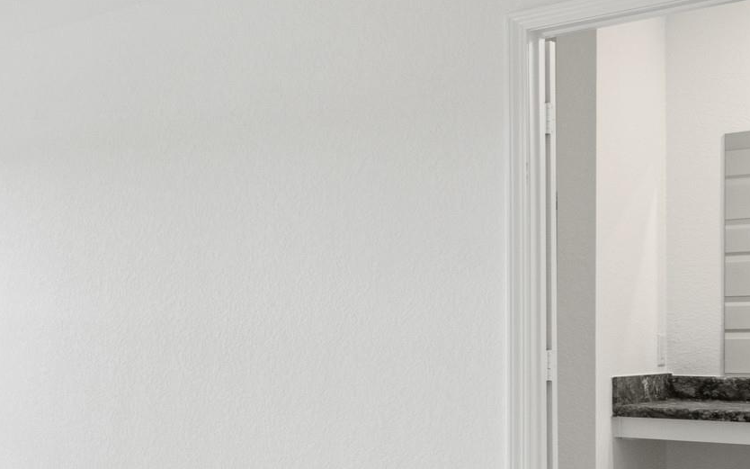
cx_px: -187
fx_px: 1124
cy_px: 355
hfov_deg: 30.4
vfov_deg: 23.3
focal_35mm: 55
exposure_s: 1/6
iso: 250
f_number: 9
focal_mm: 12
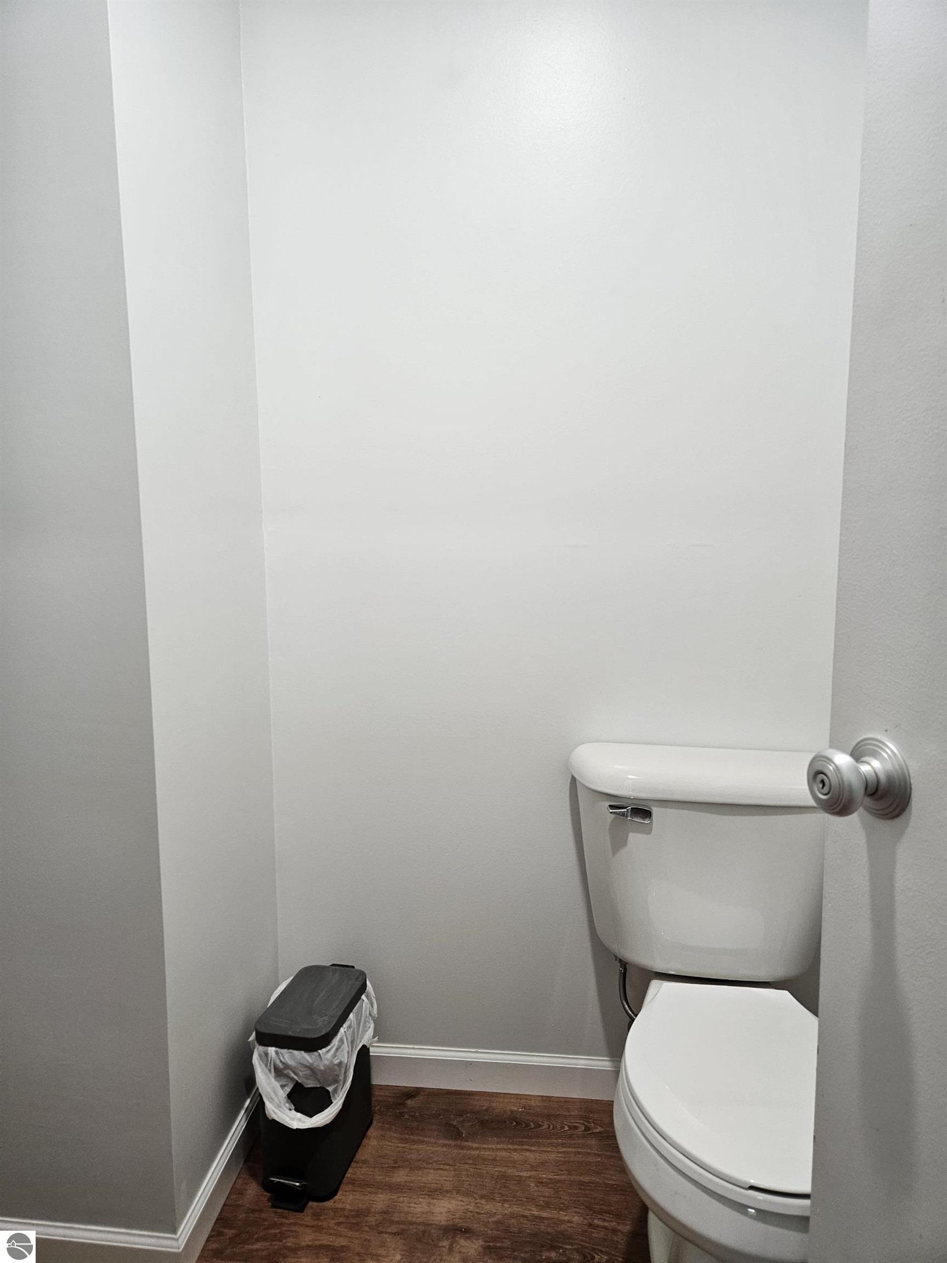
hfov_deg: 58.9
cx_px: 474
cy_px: 632
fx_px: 839
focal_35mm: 23
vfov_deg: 73.9
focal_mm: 5.4
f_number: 1.8
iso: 200
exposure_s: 1/120
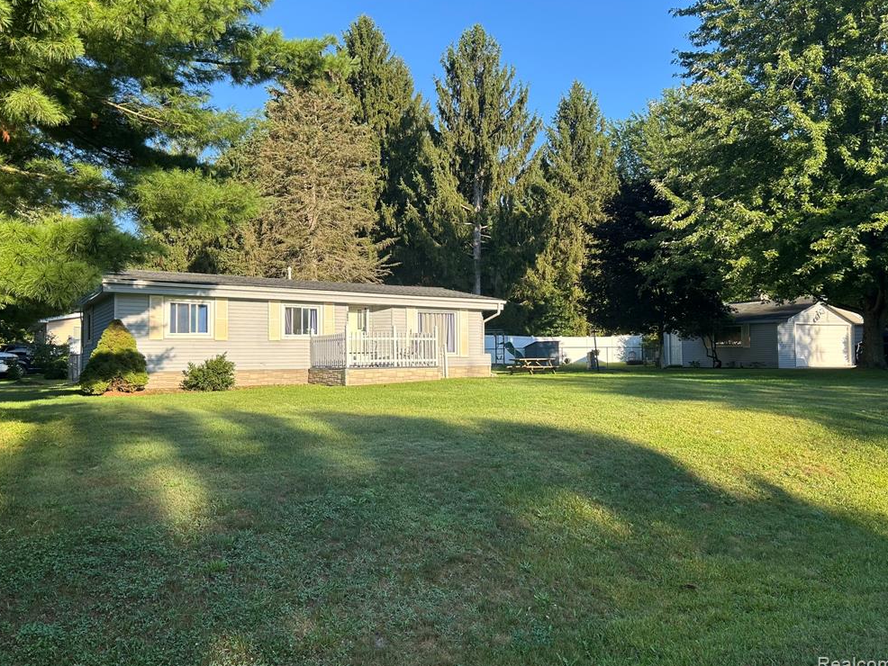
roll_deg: +0.6
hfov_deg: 65.3
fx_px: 693
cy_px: 333
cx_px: 448
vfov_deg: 51.4
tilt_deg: +2.1
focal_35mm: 27
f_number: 1.5
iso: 50
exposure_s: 1/1280
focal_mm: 5.7
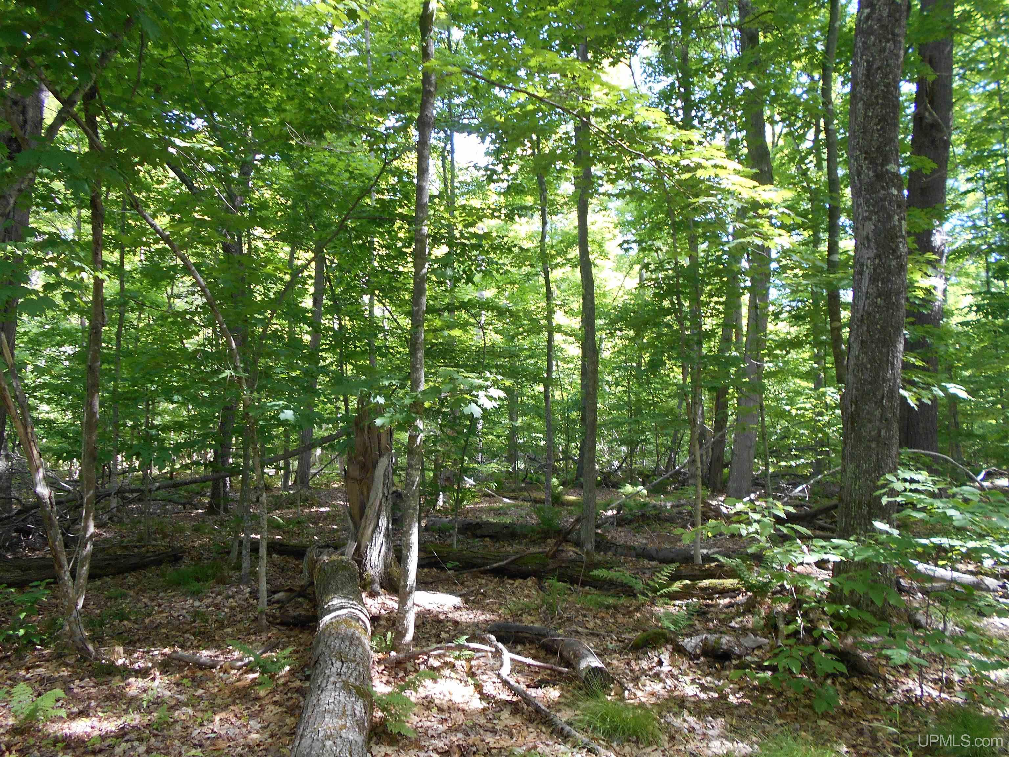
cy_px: 378
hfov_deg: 67.3
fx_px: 758
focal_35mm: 26
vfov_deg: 53.1
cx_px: 504
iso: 100
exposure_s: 1/30
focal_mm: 4.6
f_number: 3.2
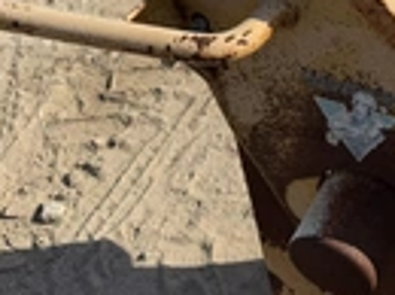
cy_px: -46
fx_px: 843
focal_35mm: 74
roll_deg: +2.1
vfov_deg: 18.9
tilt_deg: -40.1
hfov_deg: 24.8
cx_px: 419
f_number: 1.78
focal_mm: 6.76
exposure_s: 1/6173
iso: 80
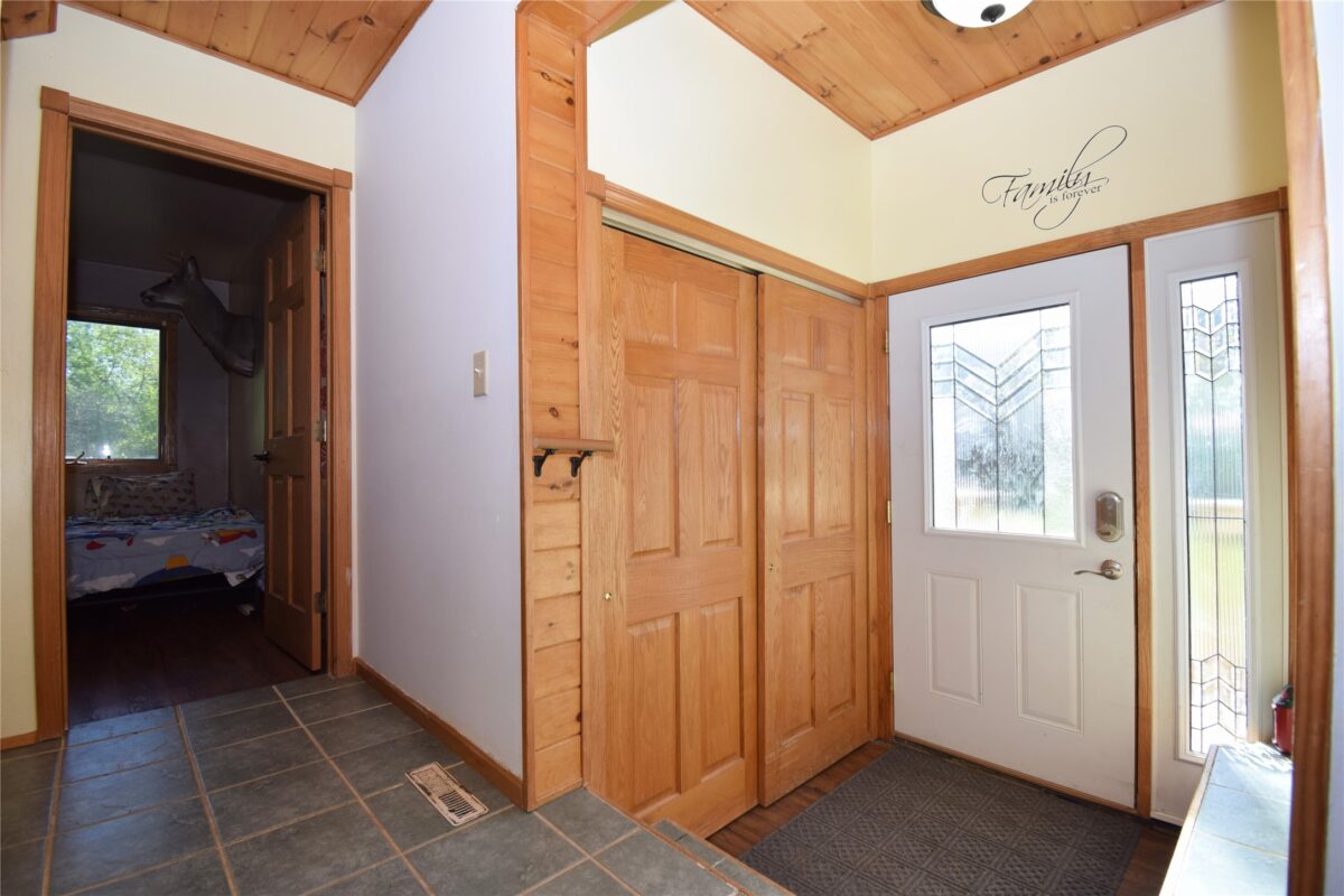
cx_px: 672
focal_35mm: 15
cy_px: 448
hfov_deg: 100.4
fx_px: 560
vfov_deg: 77.3
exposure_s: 1/160
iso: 400
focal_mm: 10
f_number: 6.3
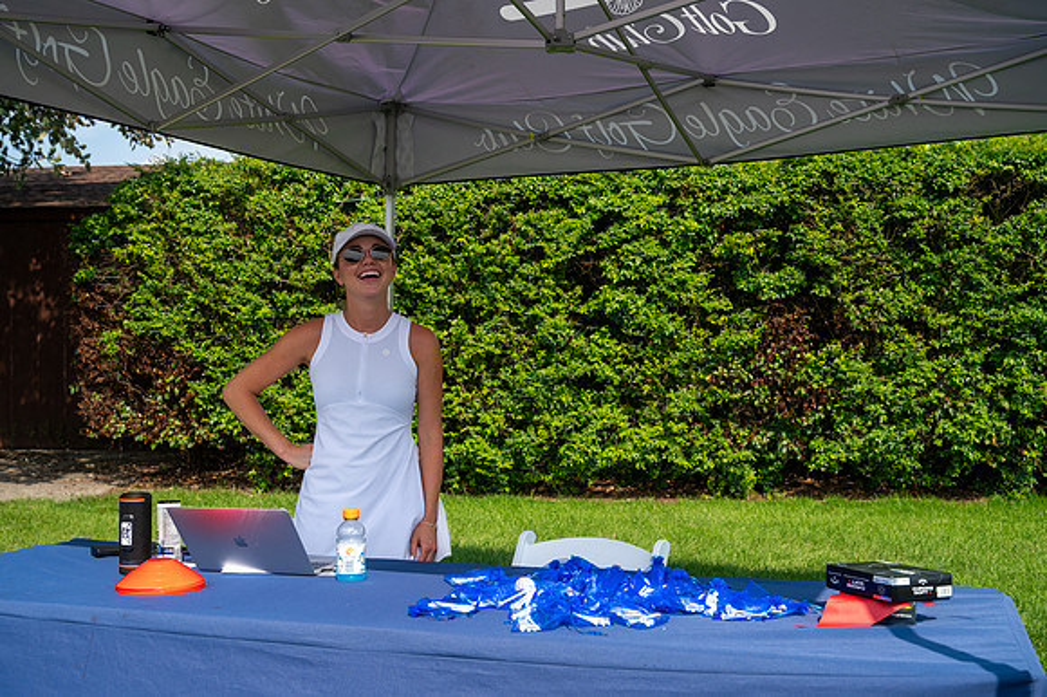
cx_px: 524
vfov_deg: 35.0
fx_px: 1104
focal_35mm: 38
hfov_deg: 50.7
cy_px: 348
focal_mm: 38
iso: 250
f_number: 6.3
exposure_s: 1/1000
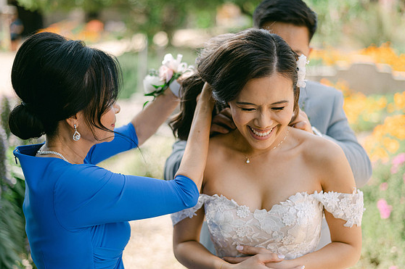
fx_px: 584
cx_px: 208
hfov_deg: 38.2
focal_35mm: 52
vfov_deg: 25.9
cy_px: 138
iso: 100
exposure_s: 1/1250
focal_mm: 50
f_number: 2
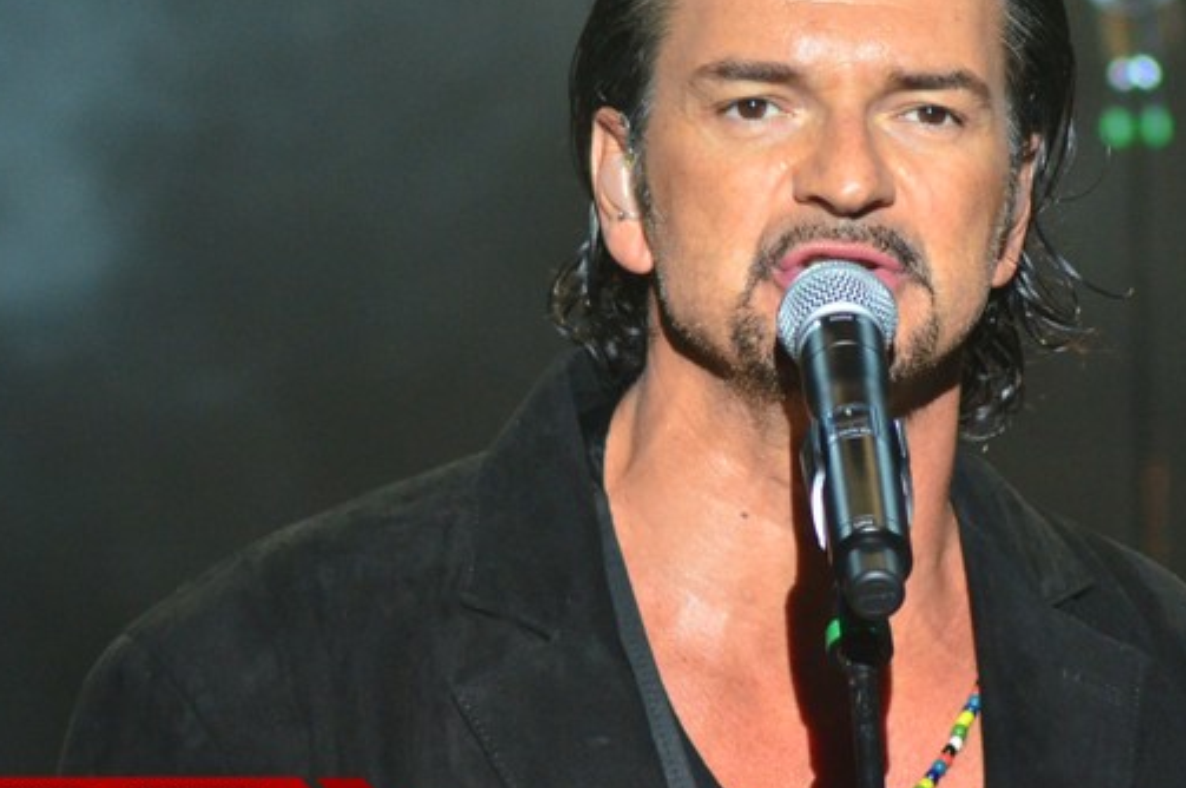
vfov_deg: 1.9
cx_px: 875
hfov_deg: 2.9
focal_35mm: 715
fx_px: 23525
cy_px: 309
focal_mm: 300
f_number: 5.6
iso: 2000
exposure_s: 1/80
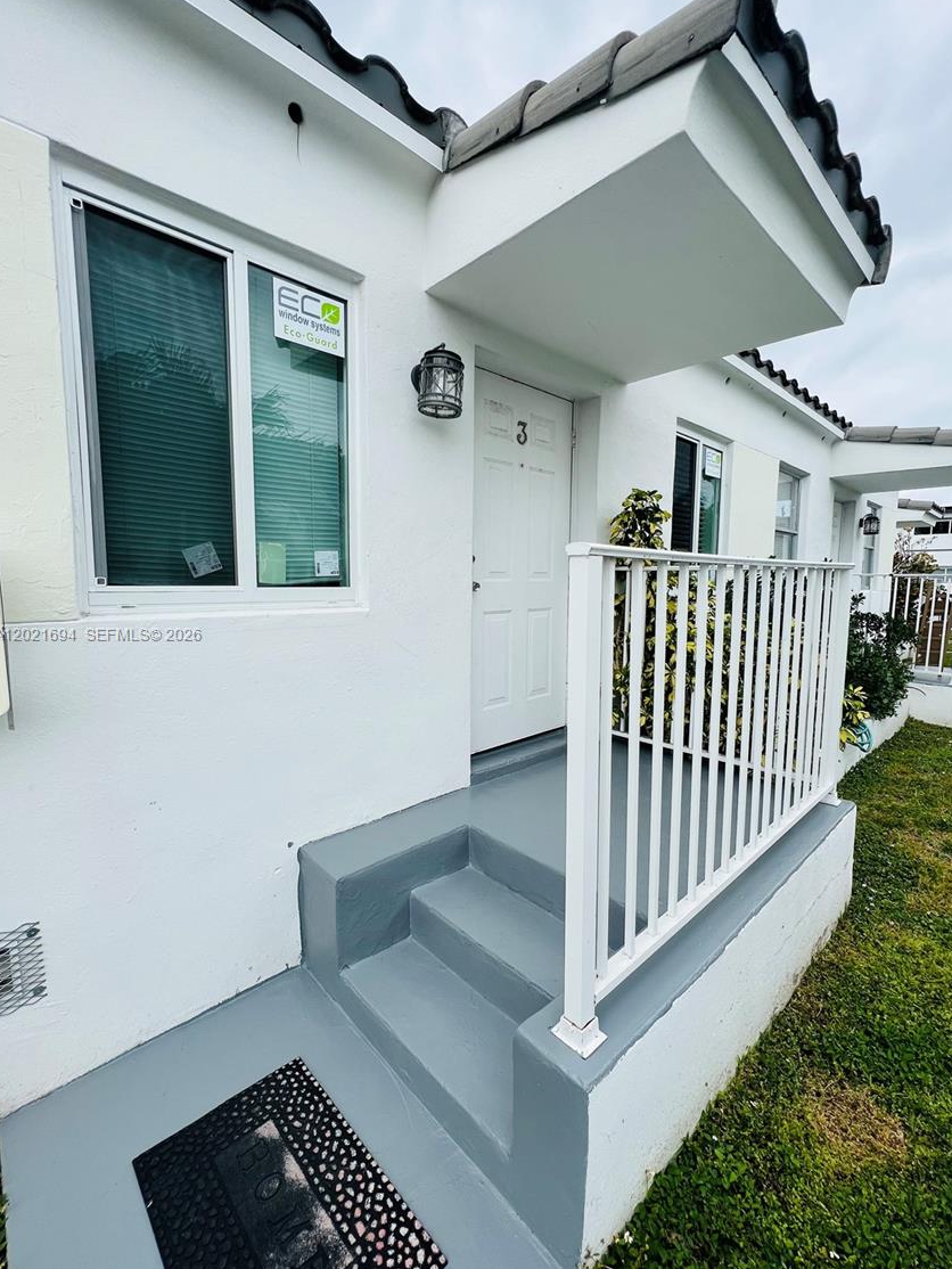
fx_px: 513
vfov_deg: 102.1
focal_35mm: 14
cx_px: 502
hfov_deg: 85.6
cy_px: 636
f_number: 1.8
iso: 32
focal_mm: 1.57
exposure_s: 1/978
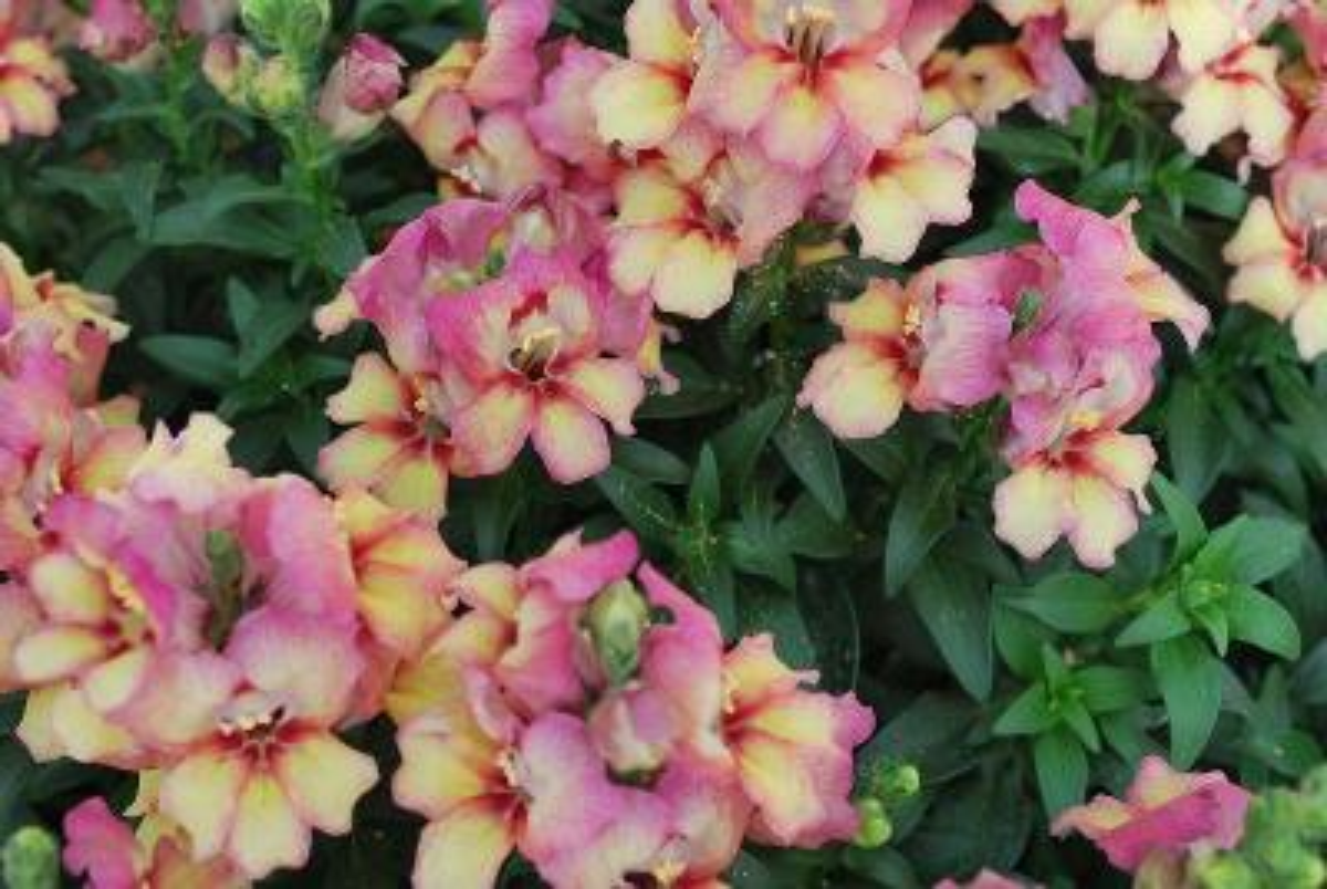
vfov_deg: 25.1
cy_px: 444
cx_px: 664
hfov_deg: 36.8
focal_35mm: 54
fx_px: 1993
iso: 200
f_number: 7.1
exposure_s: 1/60
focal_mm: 36
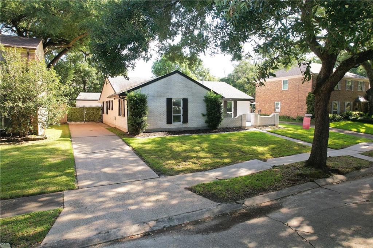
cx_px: 186
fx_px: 228
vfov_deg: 57.2
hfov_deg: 78.6
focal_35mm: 22
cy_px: 124
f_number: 2.8
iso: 100
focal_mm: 8.38
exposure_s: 1/90
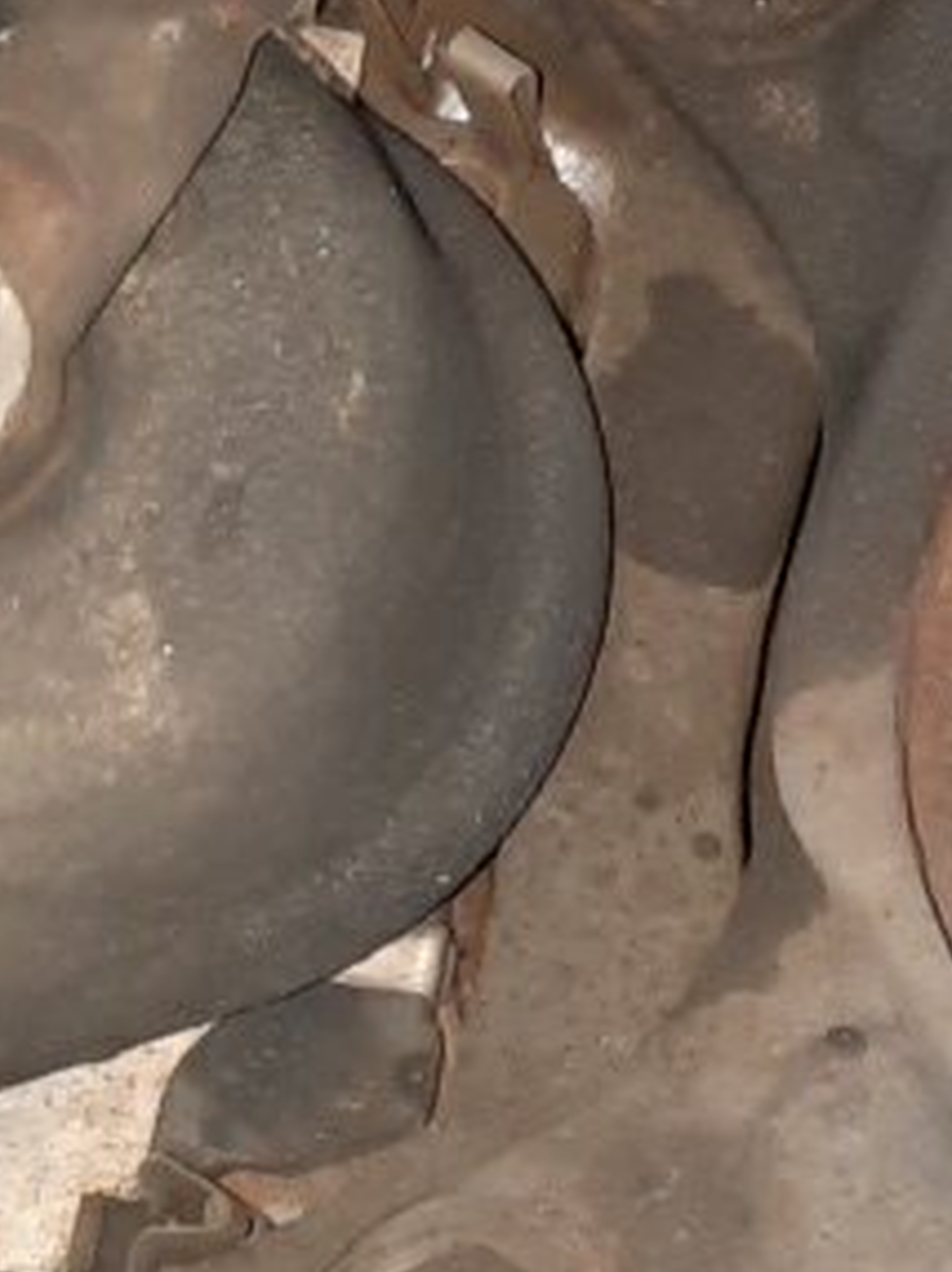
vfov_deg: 15.6
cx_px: 1295
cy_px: 752
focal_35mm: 126
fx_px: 4627
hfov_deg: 11.4
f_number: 2
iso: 339
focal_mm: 4.6
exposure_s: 1/25
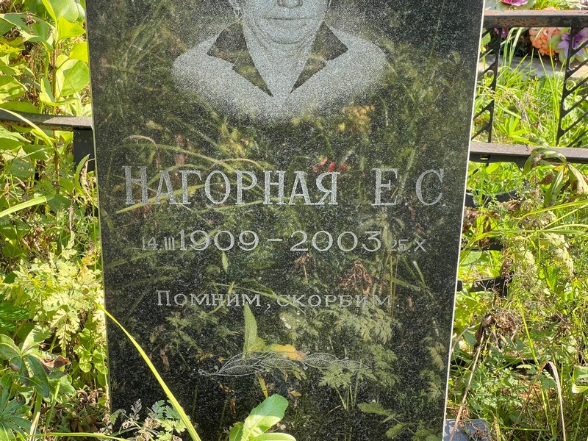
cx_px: 294
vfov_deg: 19.1
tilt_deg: -30.5
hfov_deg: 25.3
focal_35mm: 77
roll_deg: -0.7
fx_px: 1308
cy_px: 220
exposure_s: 1/99
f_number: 2.8
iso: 40
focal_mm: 9
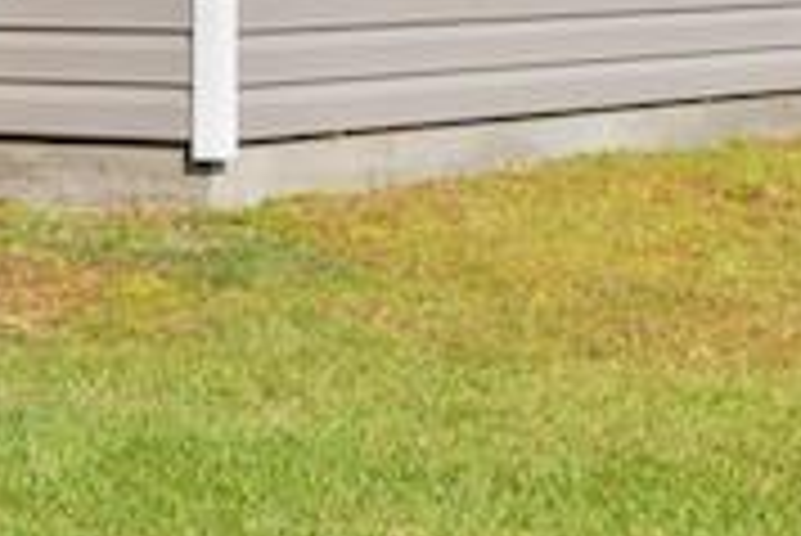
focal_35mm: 216
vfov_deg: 6.3
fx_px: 4810
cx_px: -405
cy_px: -122
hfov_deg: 9.3
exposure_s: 1/160
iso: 100
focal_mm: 20
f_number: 6.3
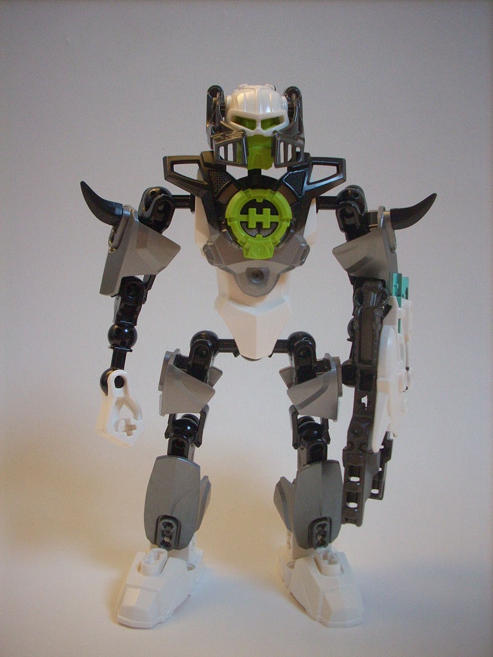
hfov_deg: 38.7
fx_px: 703
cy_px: 328
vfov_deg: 50.1
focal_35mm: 37
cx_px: 246
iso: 200
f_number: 2.8
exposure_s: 1/5
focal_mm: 6.2
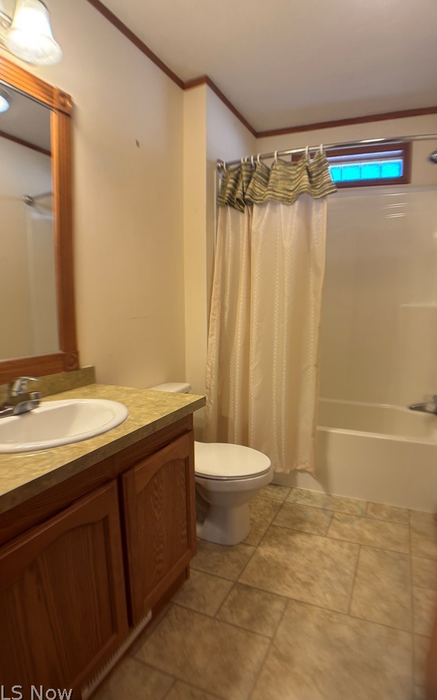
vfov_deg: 66.5
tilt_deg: -9.5
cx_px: 243
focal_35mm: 28
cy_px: 353
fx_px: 534
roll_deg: -0.8
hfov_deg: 44.5
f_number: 1.6
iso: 100
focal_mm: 5.96
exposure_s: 1/60
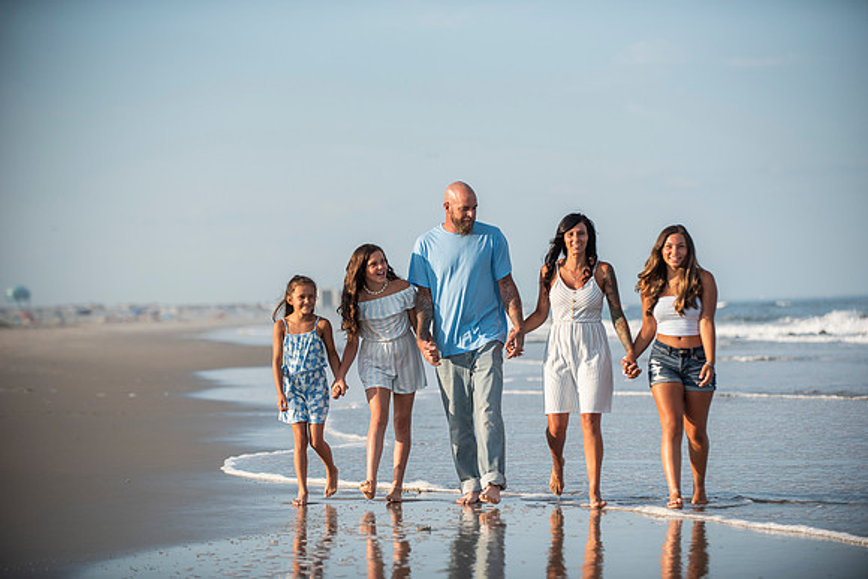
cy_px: 290
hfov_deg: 17.1
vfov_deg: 11.4
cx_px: 434
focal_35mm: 120
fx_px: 2894
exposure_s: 1/4000
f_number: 3.2
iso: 250
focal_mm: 120
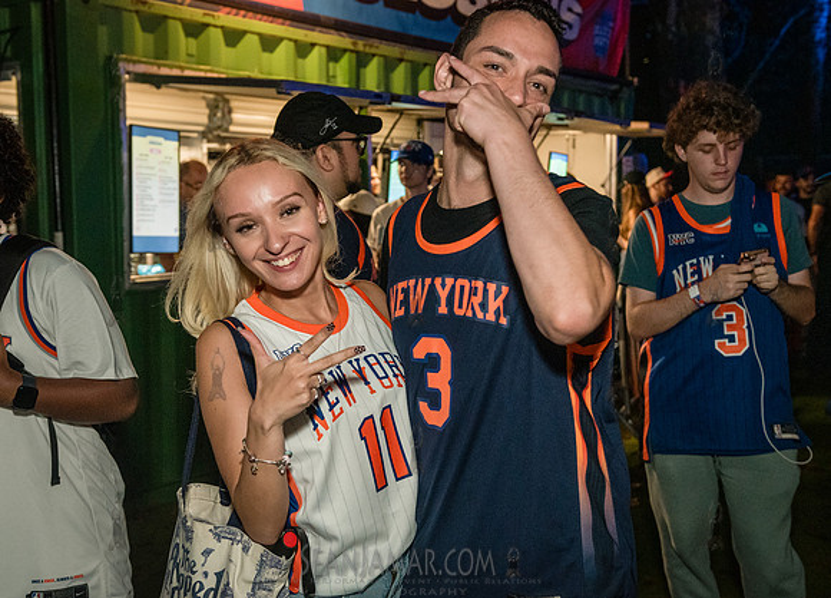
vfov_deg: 32.2
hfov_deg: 43.7
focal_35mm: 44
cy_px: 327
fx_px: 1035
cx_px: 390
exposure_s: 1/200
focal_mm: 38
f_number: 3.5
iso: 5000
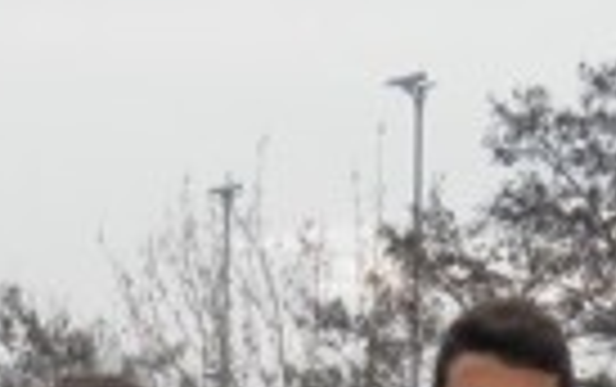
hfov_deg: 7.4
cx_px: -238
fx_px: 4706
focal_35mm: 280
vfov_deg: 4.6
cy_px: 781
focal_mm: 10
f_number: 5.8
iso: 50
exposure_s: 1/125
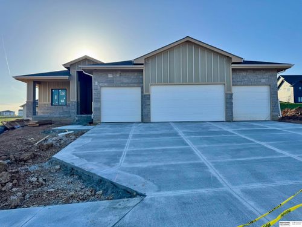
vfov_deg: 56.8
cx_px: 151
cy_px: 114
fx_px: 209
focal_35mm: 24
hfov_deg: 71.6
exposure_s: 1/3413
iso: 80
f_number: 1.78
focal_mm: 6.76
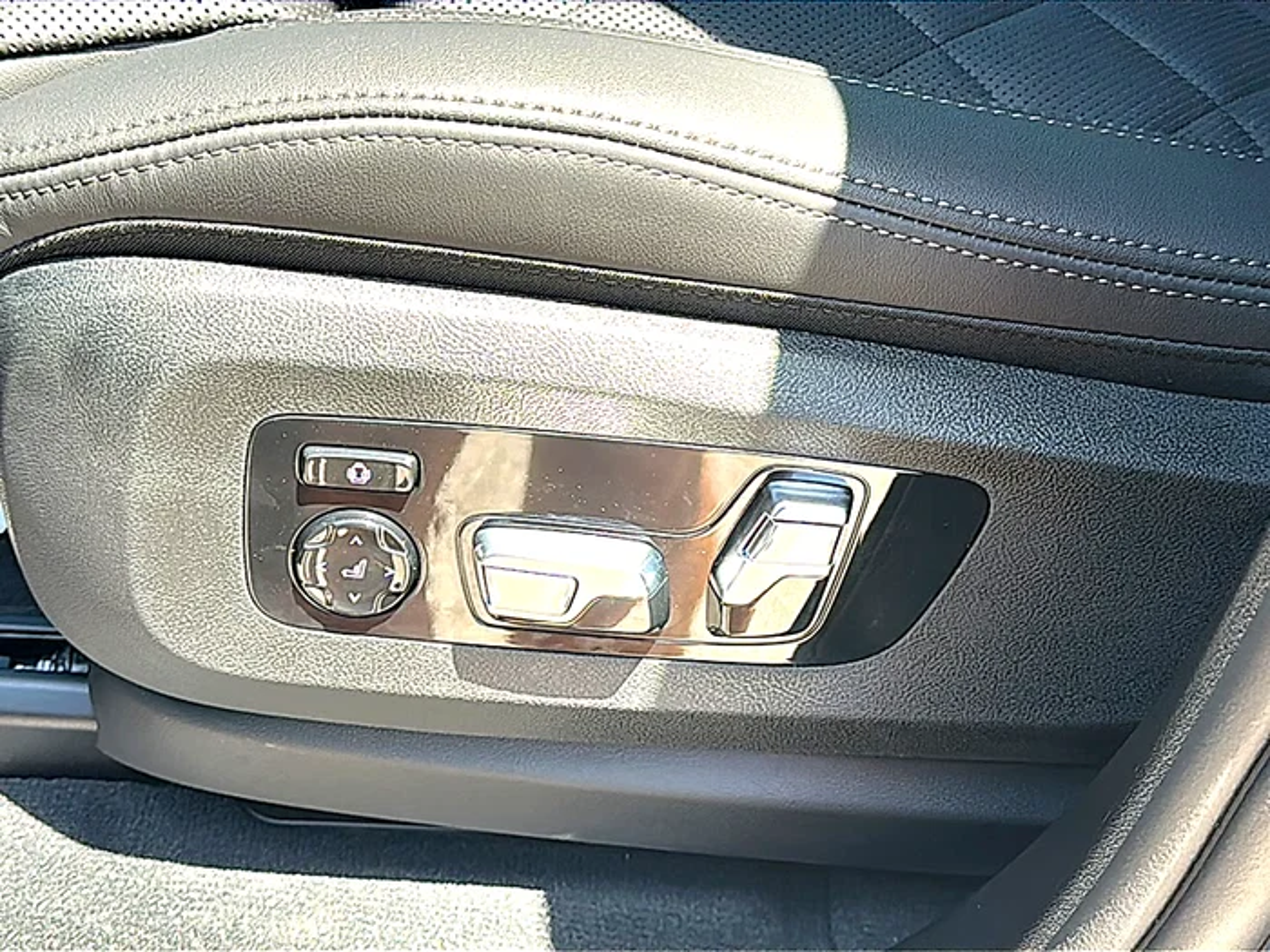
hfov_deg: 40.4
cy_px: 476
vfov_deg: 30.9
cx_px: 635
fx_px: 1724
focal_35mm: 47
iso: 80
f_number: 1.78
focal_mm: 6.86
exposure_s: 1/339
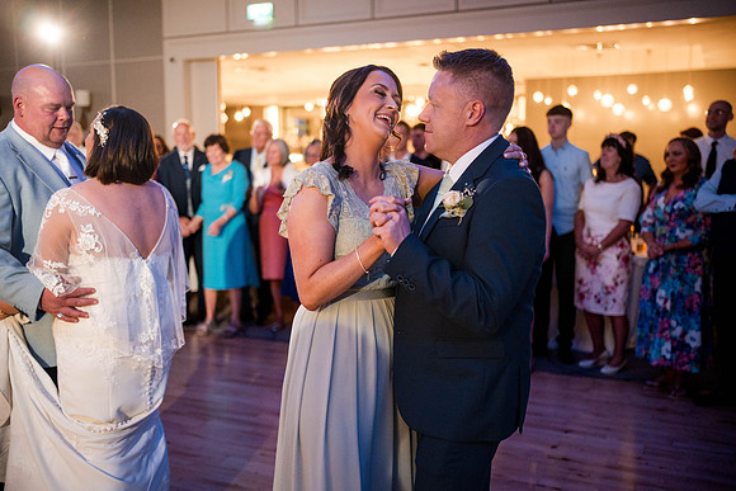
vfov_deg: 37.9
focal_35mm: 35
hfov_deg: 54.4
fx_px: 716
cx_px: 368
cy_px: 246
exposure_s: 1/250
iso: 3200
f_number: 1.8
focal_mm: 35
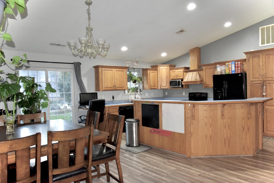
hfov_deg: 73.7
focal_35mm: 24
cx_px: 137
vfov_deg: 53.1
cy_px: 92
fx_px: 183
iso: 4000
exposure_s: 1/60
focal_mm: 16
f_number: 5.6
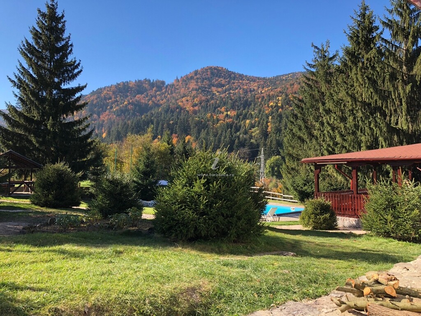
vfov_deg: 49.7
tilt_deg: +2.5
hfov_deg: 63.4
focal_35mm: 28
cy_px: 158
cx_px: 210
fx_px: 341
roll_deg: +0.7
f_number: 1.8
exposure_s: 1/564
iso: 20
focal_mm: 4
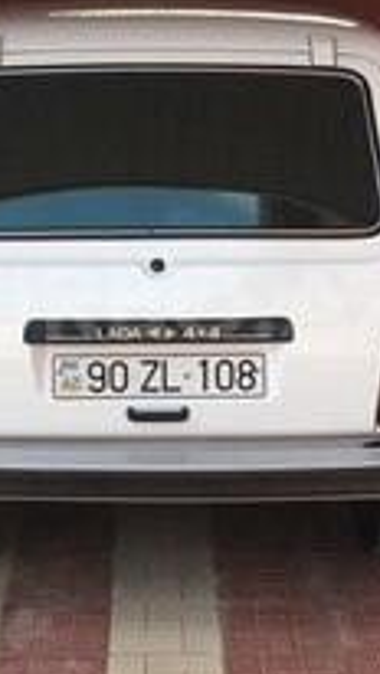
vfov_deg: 27.8
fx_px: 1360
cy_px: 301
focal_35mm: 76
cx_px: 161
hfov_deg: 15.9
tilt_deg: -13.3
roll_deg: -1.2
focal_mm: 4.15
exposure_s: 1/373
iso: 25
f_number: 2.2
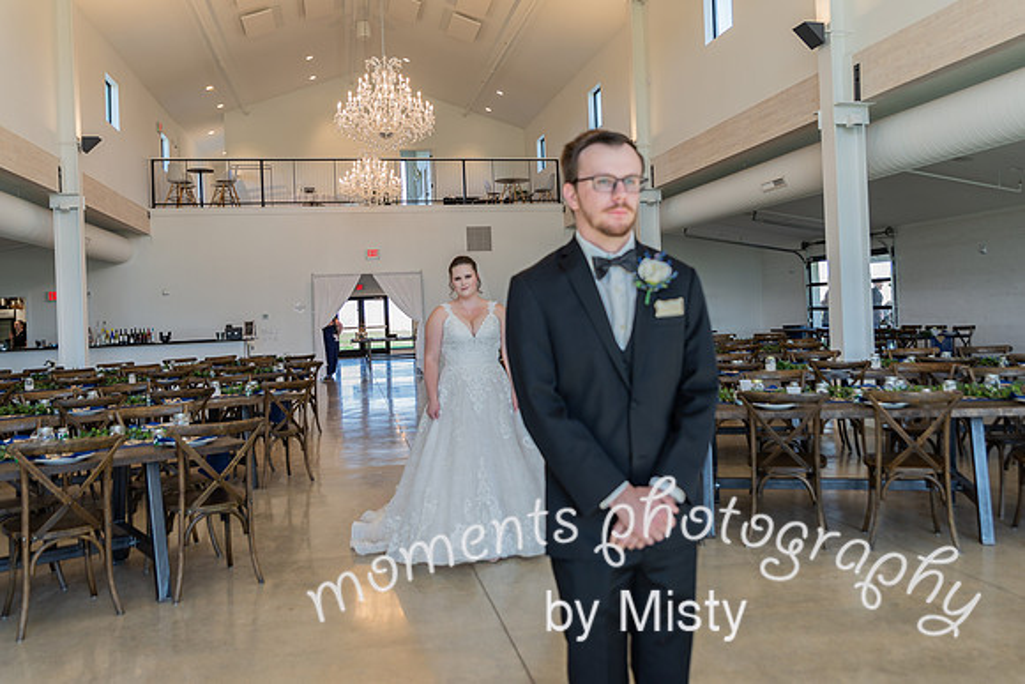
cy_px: 316
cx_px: 551
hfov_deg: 59.9
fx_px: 888
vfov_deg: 42.1
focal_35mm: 31
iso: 320
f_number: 3.2
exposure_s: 1/160
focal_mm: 29
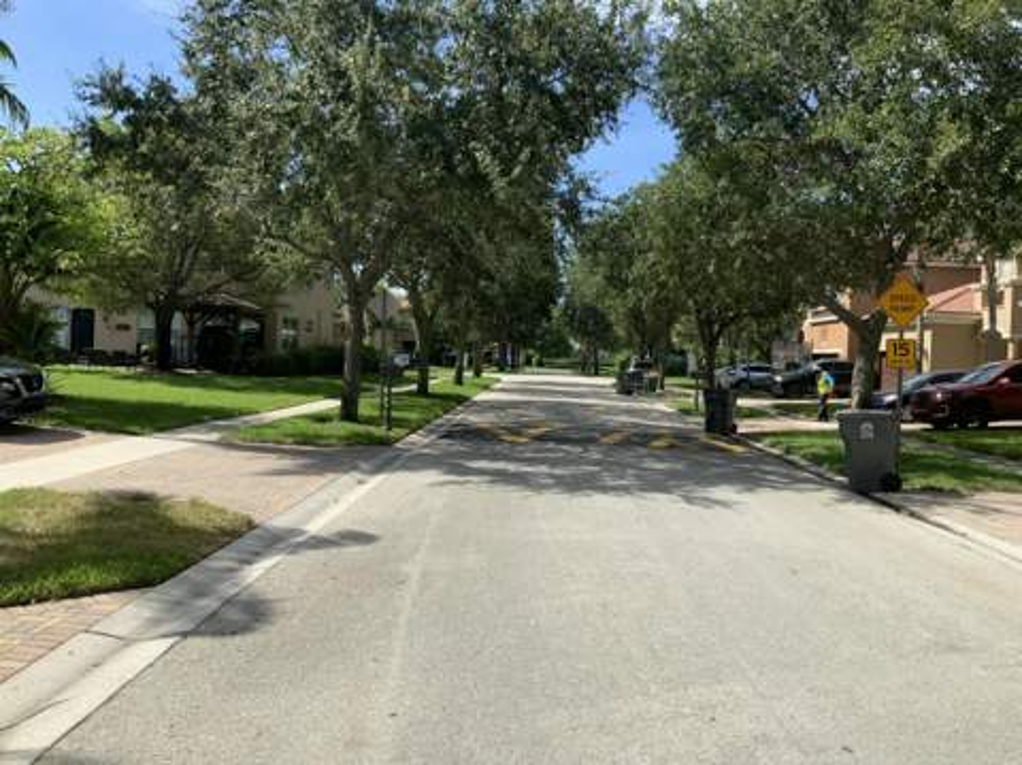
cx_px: 511
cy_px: 382
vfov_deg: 48.2
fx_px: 855
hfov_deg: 61.7
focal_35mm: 29
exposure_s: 1/1490
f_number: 1.8
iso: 16
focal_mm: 3
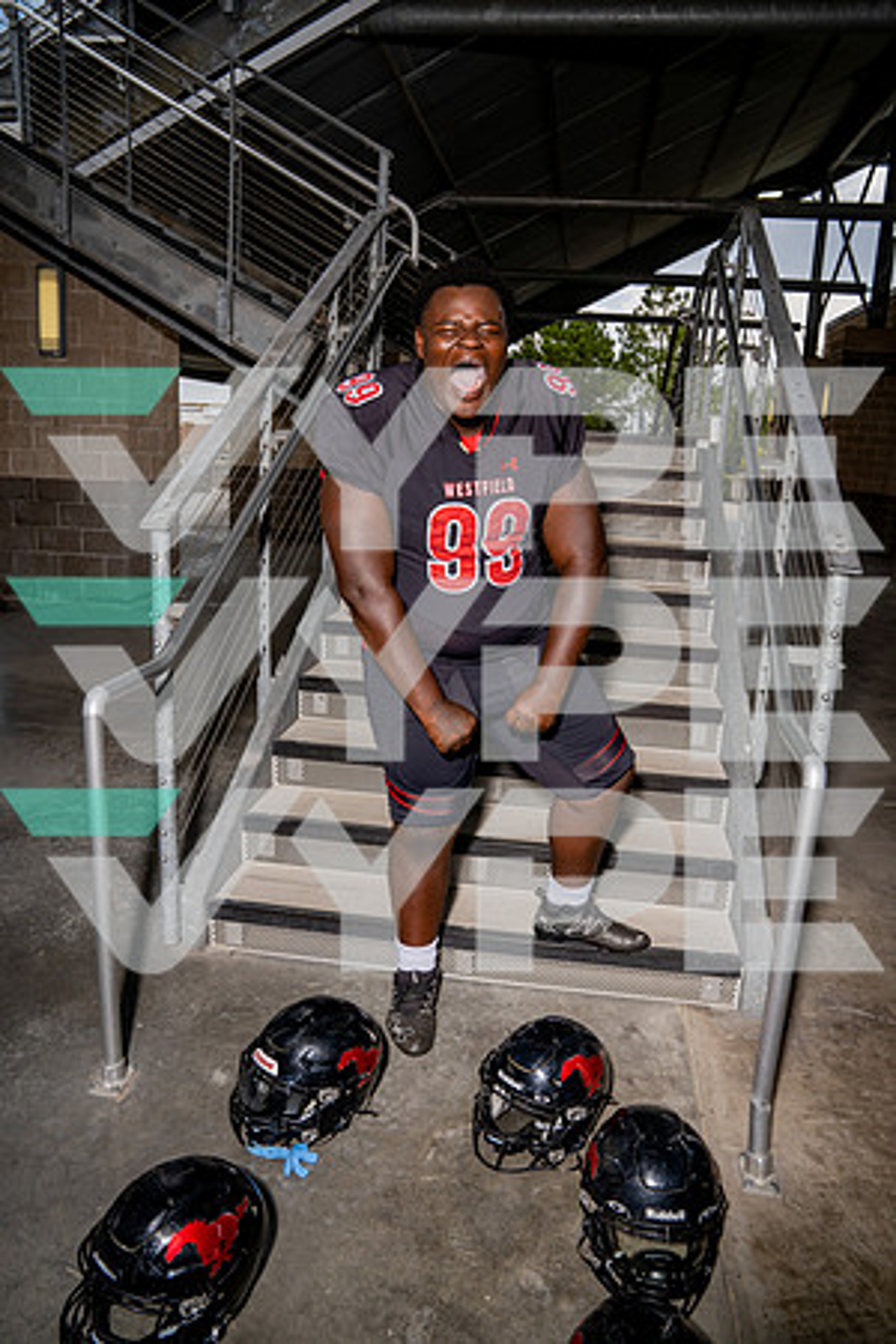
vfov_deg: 69.4
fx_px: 971
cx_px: 448
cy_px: 672
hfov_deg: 49.6
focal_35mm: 26
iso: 100
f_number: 8
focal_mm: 26
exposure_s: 1/250
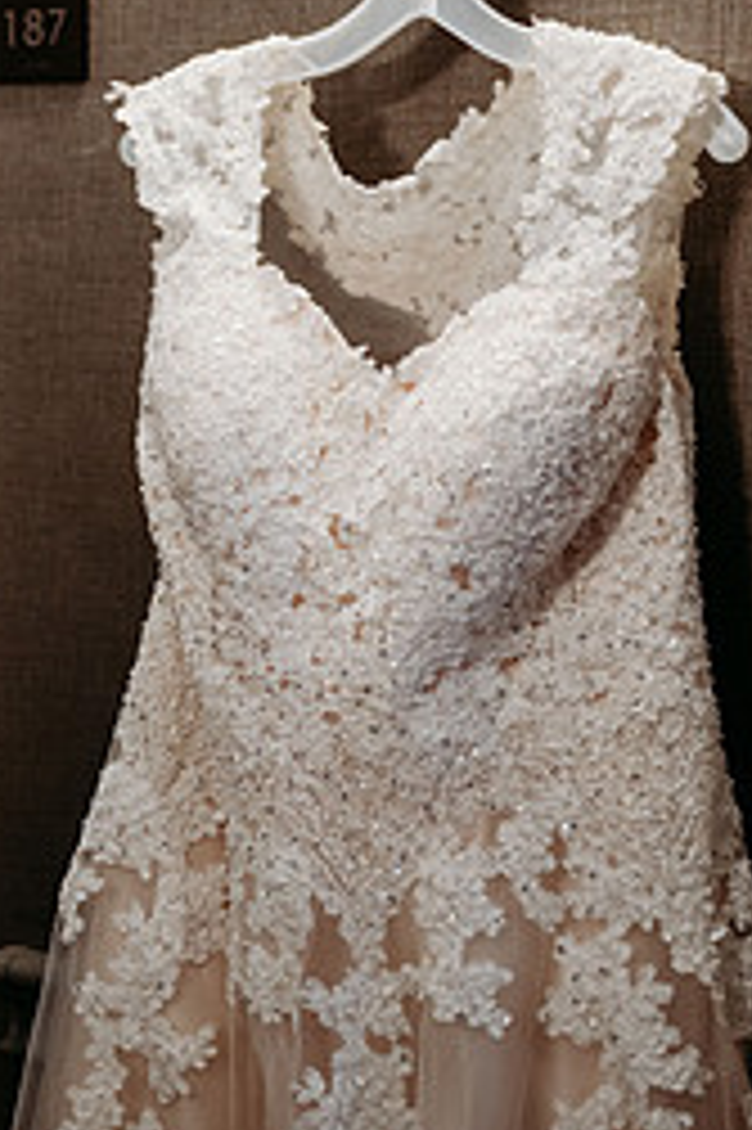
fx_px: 2761
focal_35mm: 88
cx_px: 428
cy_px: 230
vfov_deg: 22.8
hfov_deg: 15.5
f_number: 2.8
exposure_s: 1/200
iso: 800
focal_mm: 49
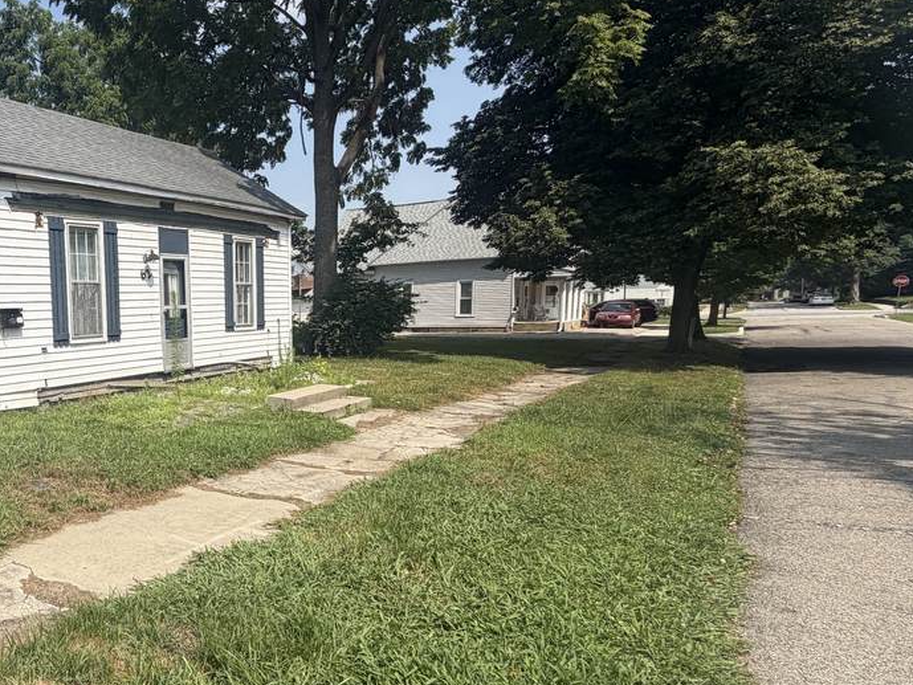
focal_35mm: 26
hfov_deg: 59.2
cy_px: 384
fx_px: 686
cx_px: 122
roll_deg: +2.5
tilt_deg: -6.0
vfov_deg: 52.9
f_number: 2.2
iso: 20
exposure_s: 1/779
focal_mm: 2.22
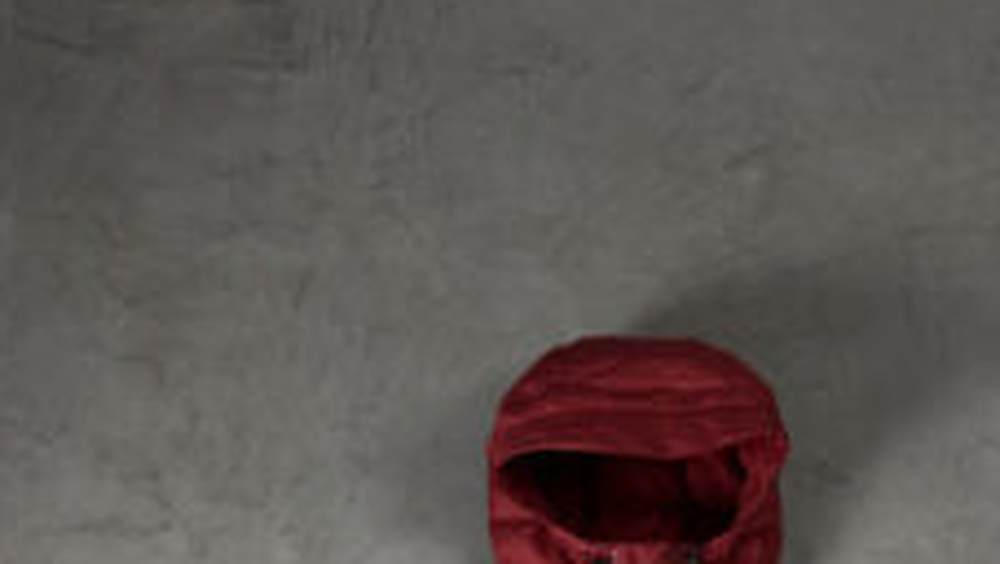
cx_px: 643
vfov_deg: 22.1
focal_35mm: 46
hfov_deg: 44.1
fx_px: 1220
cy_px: 820
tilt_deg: -81.4
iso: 160
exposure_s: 1/60
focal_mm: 6.76
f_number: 1.78
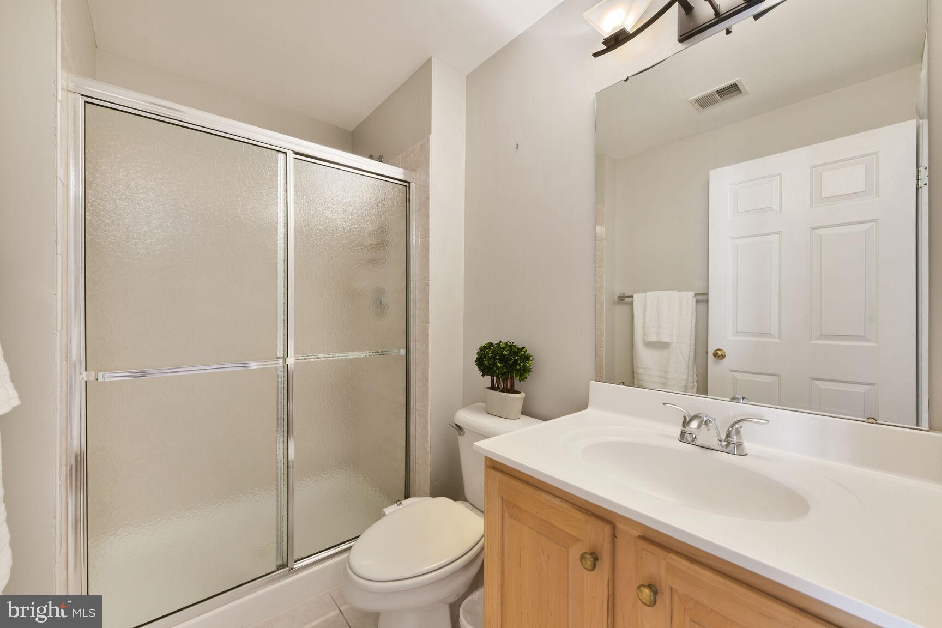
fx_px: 366
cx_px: 471
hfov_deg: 104.3
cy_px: 314
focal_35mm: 14
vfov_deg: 81.2
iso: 200
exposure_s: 1/4
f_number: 8
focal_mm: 14
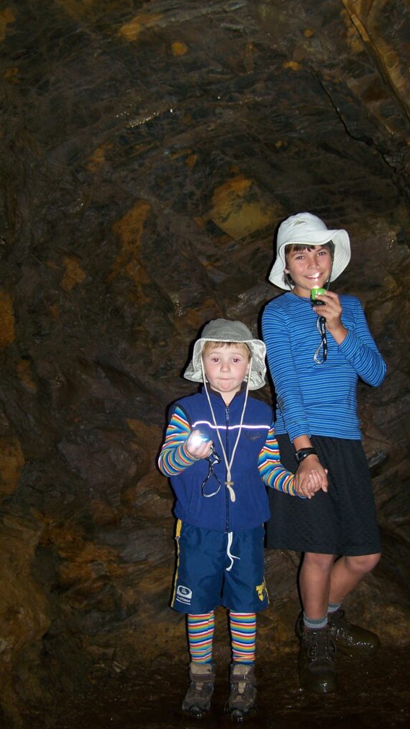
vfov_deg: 48.4
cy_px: 360
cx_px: 218
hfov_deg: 28.3
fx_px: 812
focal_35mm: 42
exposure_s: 1/60
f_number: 2.8
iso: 80
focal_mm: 6.3
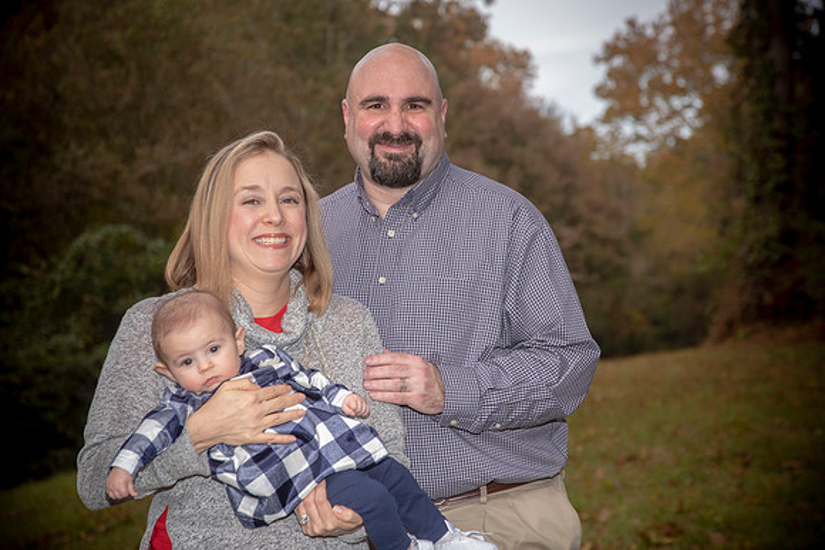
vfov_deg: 17.5
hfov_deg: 26.0
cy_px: 275
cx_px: 412
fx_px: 1788
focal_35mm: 78
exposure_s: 1/250
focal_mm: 78
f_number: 5.6
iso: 160
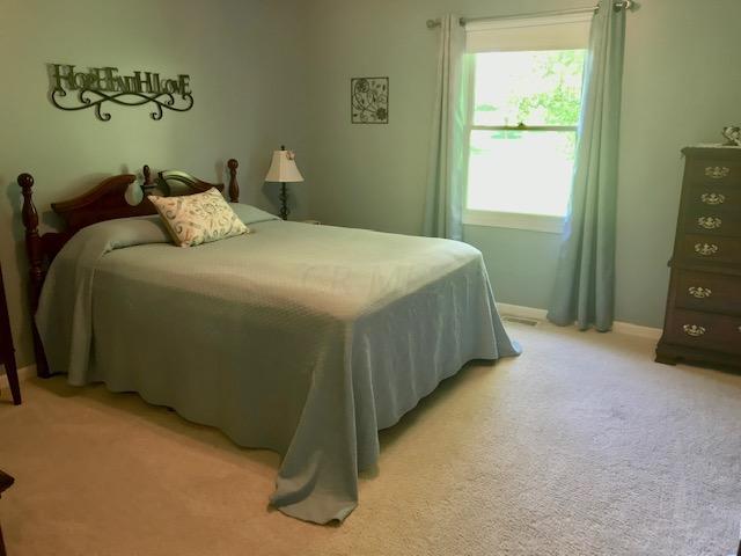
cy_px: 278
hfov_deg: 63.4
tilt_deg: -14.4
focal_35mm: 28
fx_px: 599
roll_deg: +0.6
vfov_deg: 49.7
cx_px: 370
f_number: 1.8
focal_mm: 3.99
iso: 50
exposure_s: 1/30
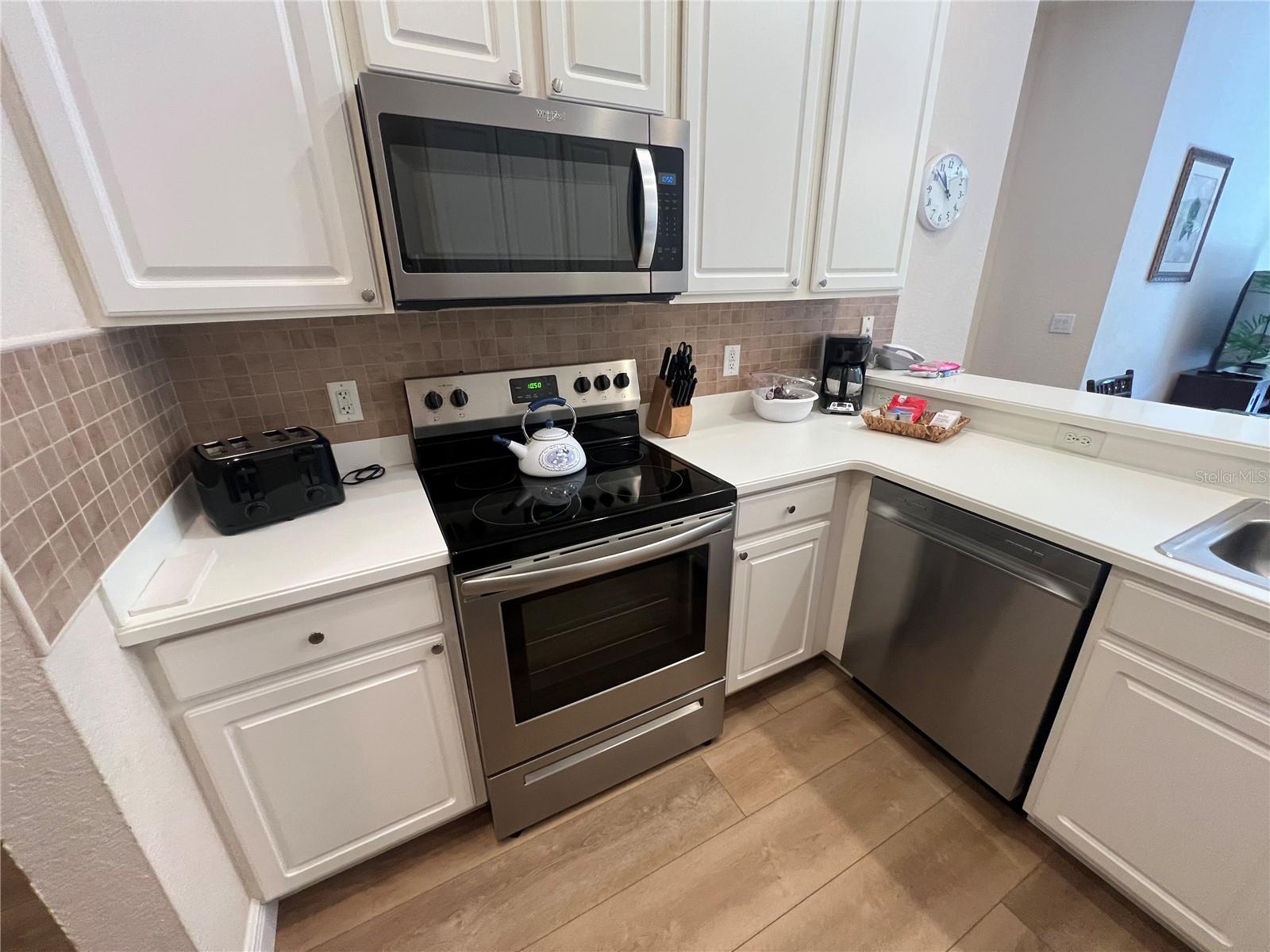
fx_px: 477
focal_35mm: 13
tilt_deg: -20.0
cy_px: 476
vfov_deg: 89.9
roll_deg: +1.1
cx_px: 635
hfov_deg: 106.2
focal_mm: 1.57
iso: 320
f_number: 1.8
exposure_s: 1/60
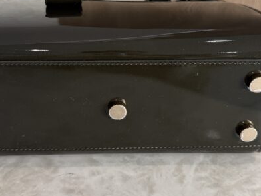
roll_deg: -0.3
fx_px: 369
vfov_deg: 29.6
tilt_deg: -34.5
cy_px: 77
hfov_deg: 38.8
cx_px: 113
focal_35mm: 49
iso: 100
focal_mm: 6.76
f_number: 1.78
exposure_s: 1/120
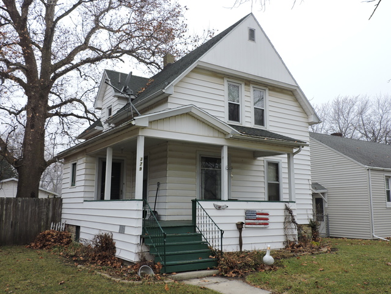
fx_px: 373
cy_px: 147
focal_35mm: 33
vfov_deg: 42.9
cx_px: 196
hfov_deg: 55.4
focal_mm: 5.9
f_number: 3.2
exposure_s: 1/400
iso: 100
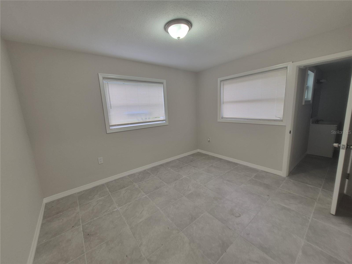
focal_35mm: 13
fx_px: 132
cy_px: 132
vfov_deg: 89.9
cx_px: 176
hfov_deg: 106.2
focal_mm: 1.74
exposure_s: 1/60
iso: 50
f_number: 2.2
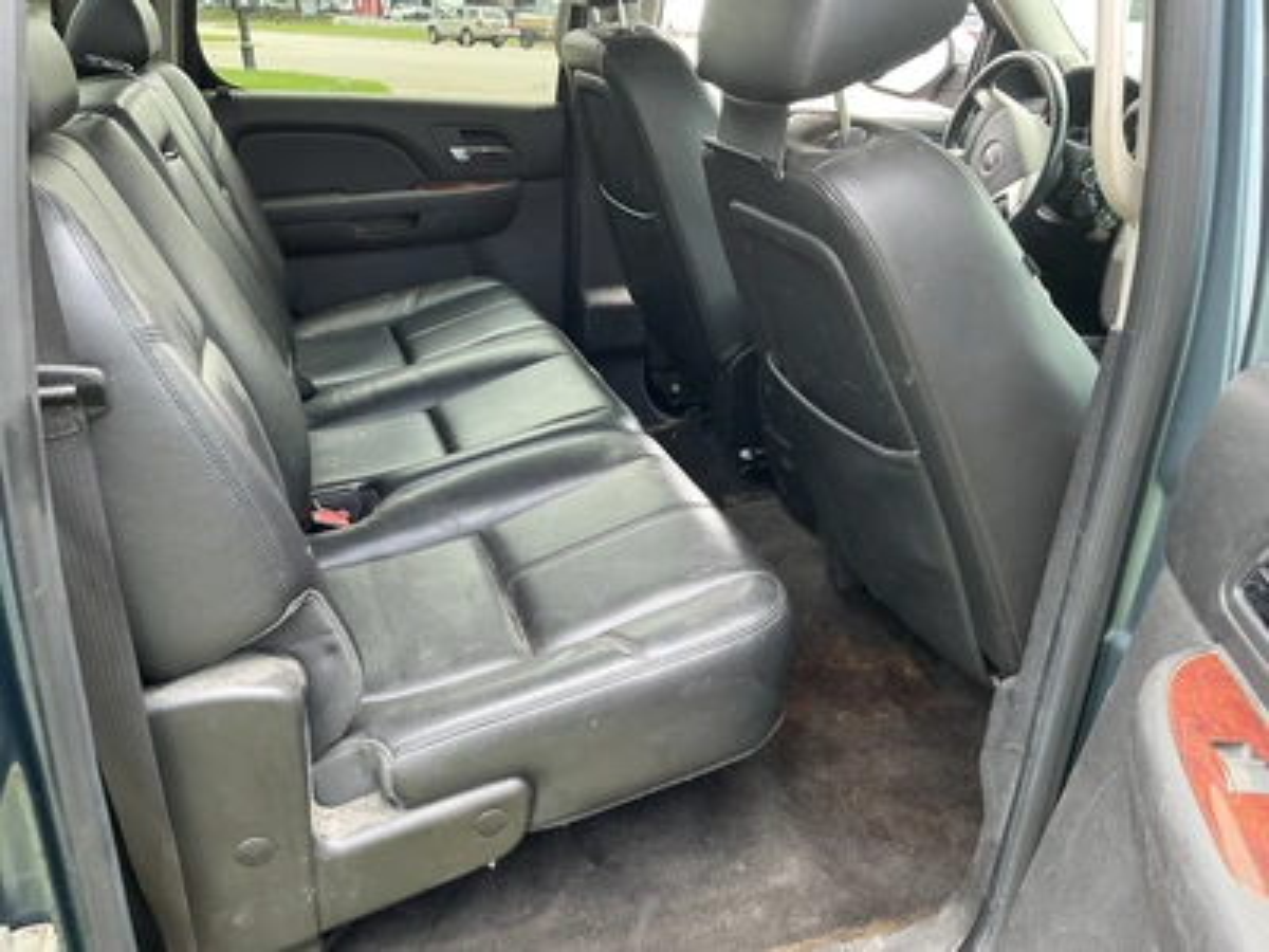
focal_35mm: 28
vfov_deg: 49.7
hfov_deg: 63.4
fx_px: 1026
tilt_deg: -24.2
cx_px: 634
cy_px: 476
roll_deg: -0.2
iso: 50
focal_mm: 3
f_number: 1.8
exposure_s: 1/122
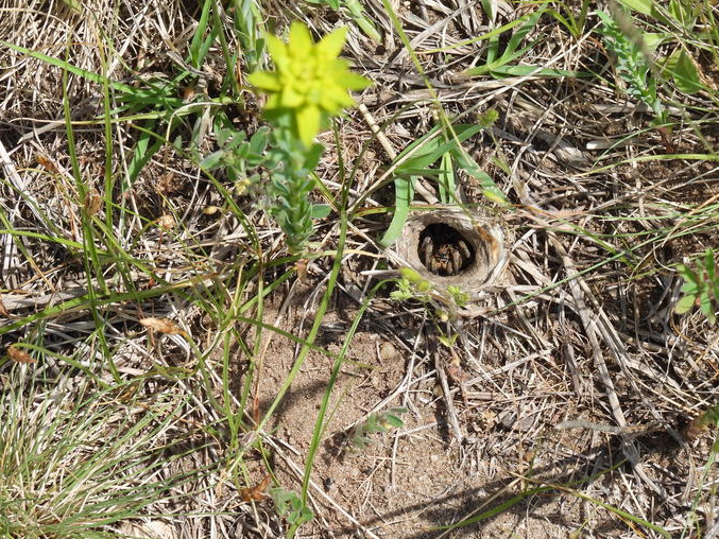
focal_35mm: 252
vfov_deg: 5.9
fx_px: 5235
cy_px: 277
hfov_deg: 7.9
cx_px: 388
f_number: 6.3
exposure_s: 1/320
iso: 100
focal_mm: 35.7
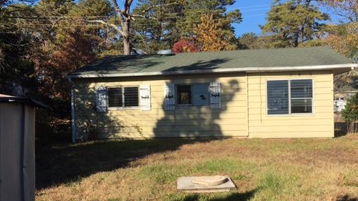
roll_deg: +1.7
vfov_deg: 29.6
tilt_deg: -0.4
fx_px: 380
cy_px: 108
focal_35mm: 40
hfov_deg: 50.5
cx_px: 192
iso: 25
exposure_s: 1/1374
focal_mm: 4.15
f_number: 2.2
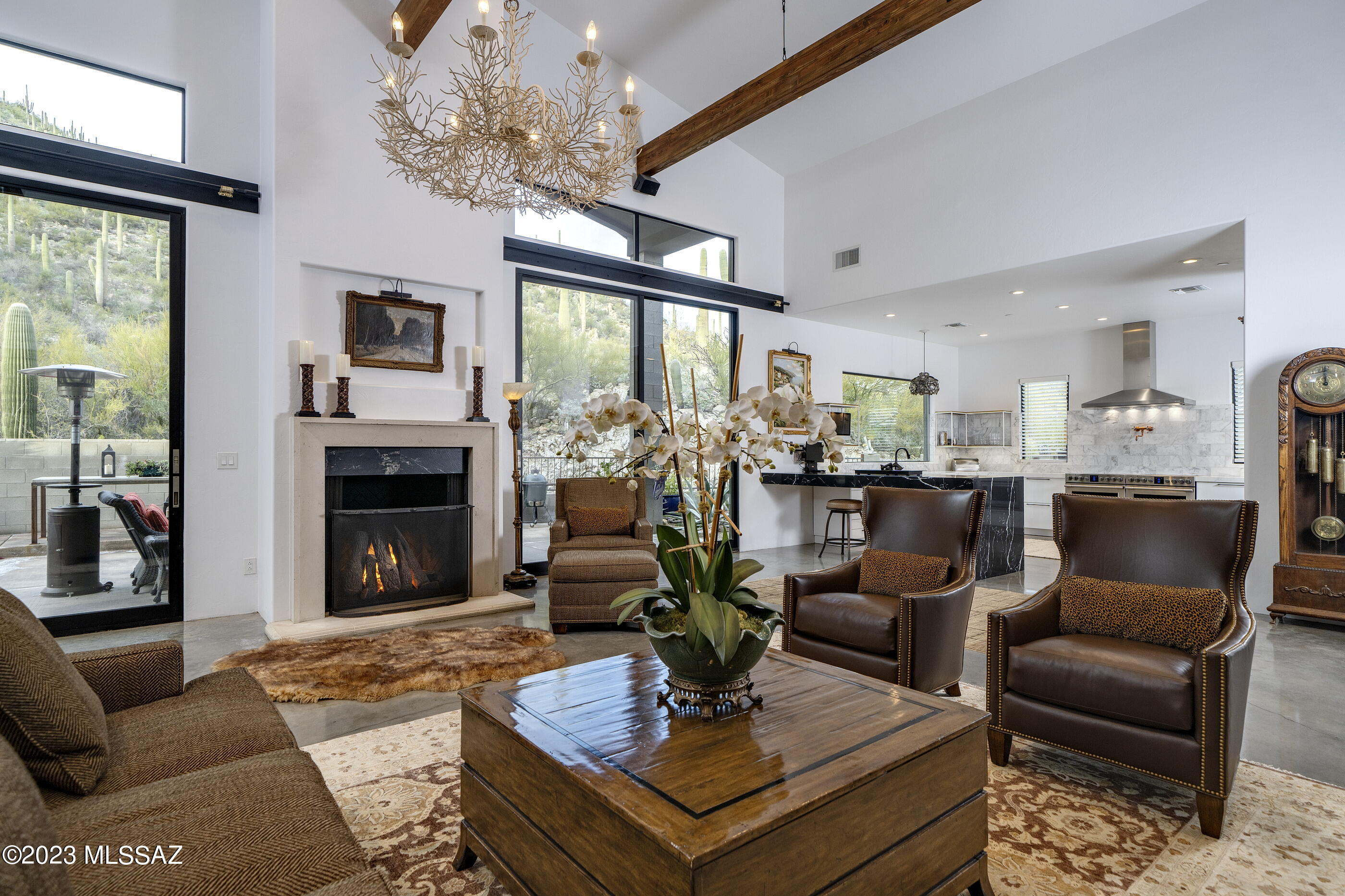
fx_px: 635
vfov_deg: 70.4
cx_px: 672
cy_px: 448
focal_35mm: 17
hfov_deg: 93.3
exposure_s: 1/20
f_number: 7.1
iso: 200
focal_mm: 17
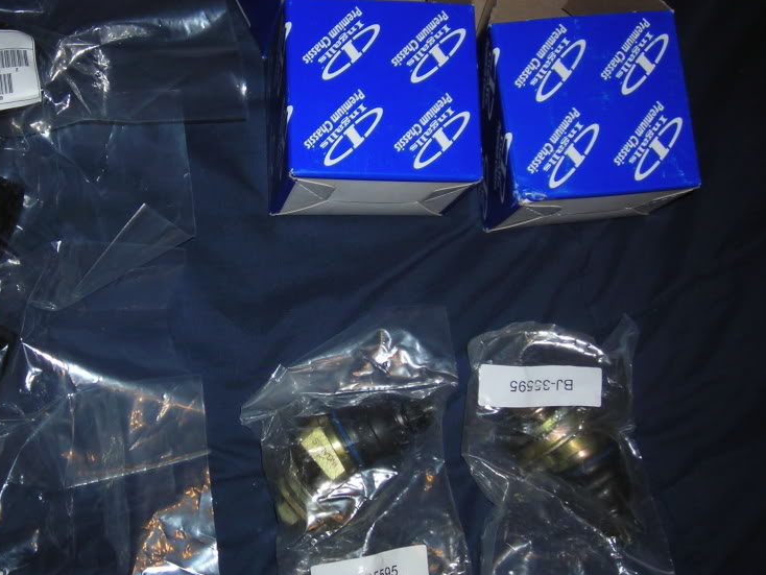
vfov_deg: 27.5
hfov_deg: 35.8
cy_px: 275
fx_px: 1173
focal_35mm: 53
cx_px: 259
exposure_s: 1/60.1
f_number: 3.2
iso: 50
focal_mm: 6.3
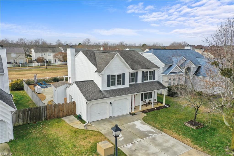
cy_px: 78
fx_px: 182
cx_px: 117
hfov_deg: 65.5
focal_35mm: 28
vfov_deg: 46.4
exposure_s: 1/500
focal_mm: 10.26
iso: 100
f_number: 5.6
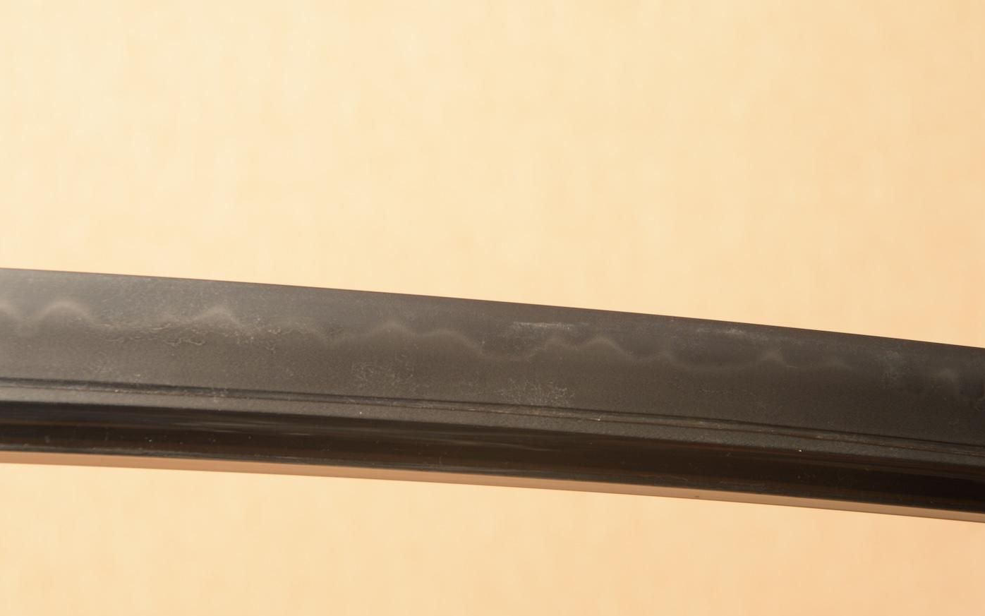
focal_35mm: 146
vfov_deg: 9.0
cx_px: 493
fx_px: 3907
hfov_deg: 14.4
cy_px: 317
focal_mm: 95
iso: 400
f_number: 11
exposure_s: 1/1.6
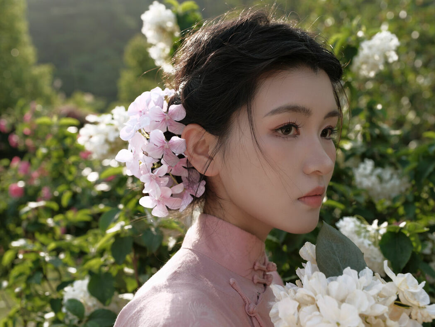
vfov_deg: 36.0
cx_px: 218
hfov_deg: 46.8
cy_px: 164
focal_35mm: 40
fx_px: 503
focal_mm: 50
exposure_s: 1/400
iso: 250
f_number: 5.6
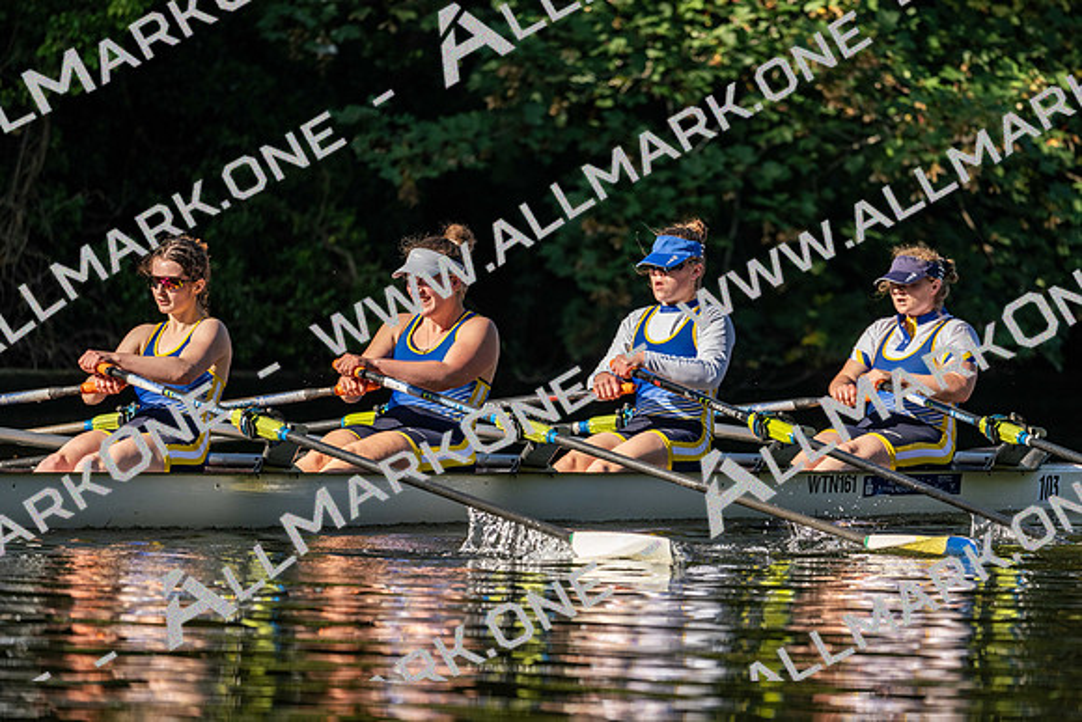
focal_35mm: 400
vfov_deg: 3.4
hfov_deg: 5.1
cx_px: 541
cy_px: 361
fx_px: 12031
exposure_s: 1/2500
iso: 640
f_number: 4.5
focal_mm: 400
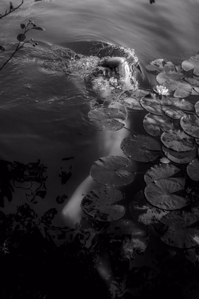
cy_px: 150
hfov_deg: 25.8
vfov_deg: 37.9
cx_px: 100
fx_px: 435
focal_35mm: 52
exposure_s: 1/500
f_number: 2.8
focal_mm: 35
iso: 200
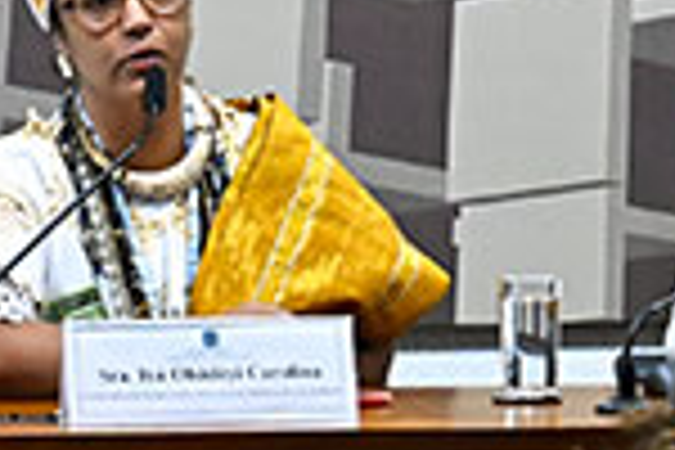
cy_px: 576
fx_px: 8793
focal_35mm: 469
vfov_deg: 2.9
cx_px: 950
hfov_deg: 4.4
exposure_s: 1/100
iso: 6400
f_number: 8
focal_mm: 82
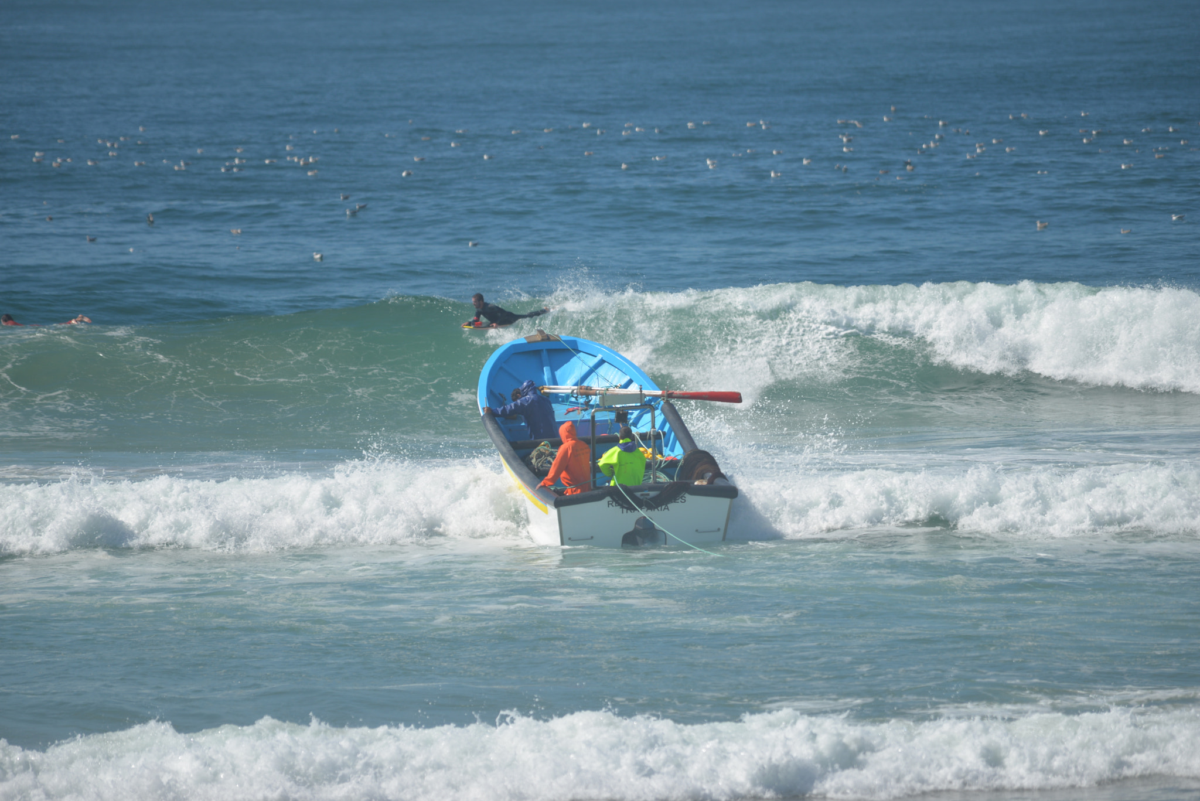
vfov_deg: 2.8
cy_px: 400
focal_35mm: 500
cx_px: 600
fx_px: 16672
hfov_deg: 4.1
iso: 100
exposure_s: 1/500
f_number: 6.3
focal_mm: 500
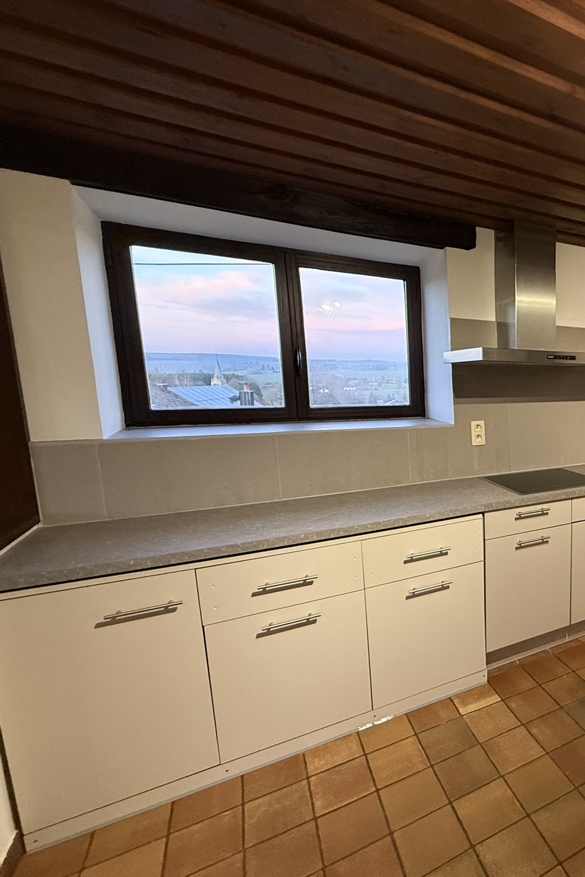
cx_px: 579
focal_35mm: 20
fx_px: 487
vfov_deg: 84.0
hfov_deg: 50.6
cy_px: 450
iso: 400
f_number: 2.2
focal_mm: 2.22
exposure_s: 1/50
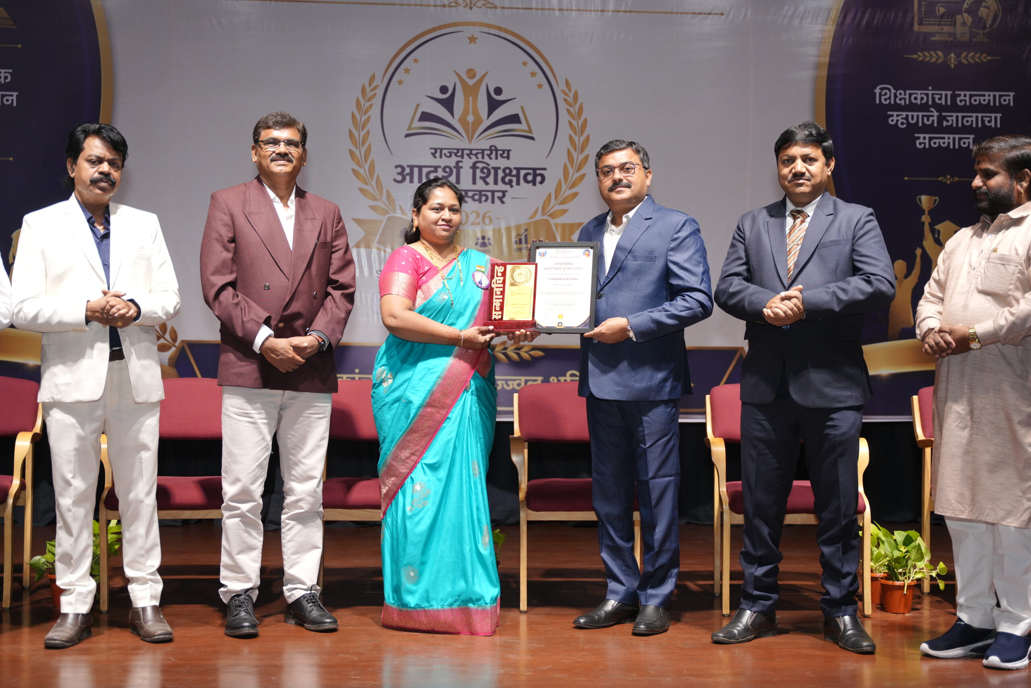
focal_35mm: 48
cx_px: 516
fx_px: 1363
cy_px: 344
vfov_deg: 28.3
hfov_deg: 41.4
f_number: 2.8
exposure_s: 1/100
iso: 400
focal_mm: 47.6
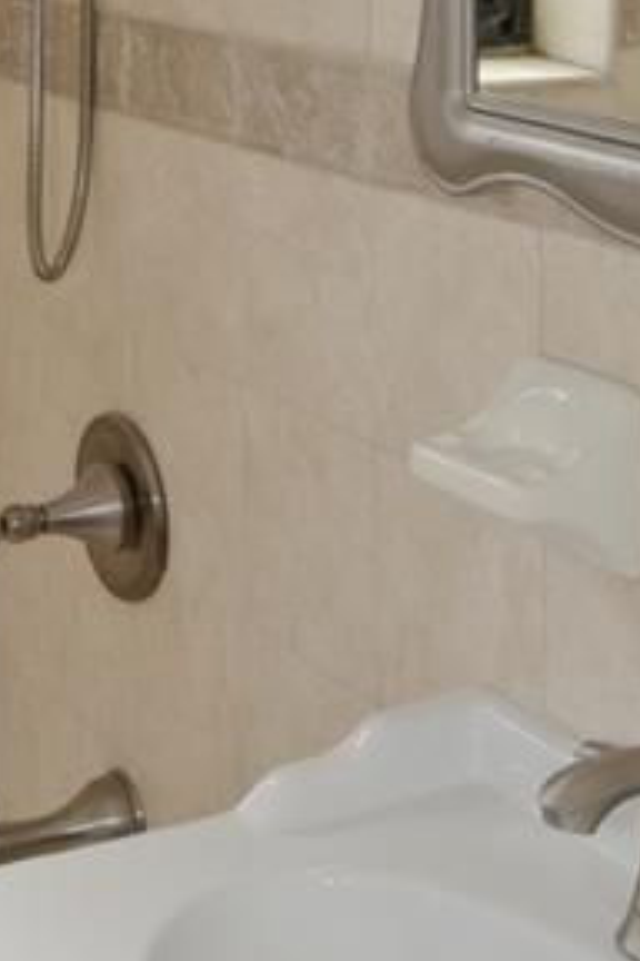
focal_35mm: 80
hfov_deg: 16.7
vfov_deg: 23.0
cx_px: 13
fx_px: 2133
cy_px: -230
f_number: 5.6
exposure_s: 1/125
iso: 100
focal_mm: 10
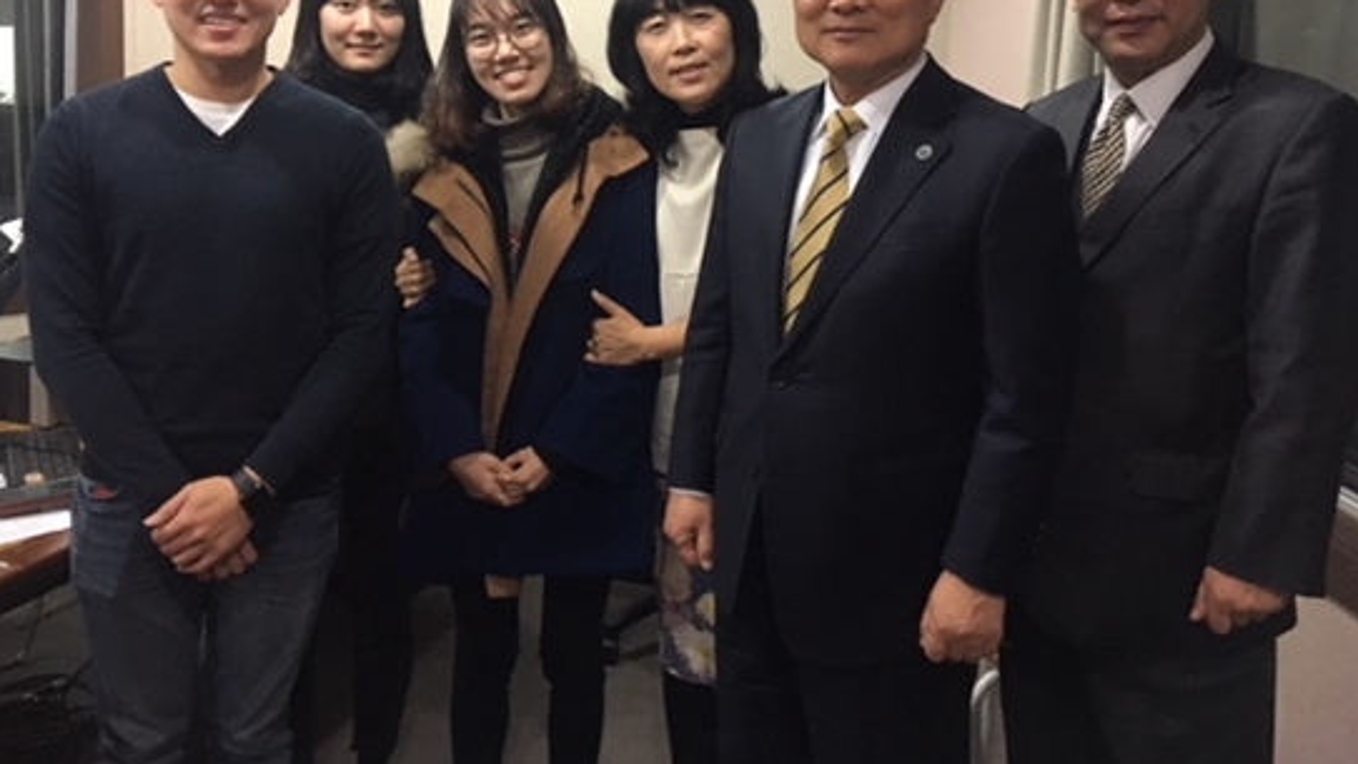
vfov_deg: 33.2
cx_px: 649
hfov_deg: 56.6
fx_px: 1260
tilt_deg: -5.8
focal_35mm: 35
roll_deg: -1.2
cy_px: 215
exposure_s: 1/17
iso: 200
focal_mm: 4.15
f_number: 2.2
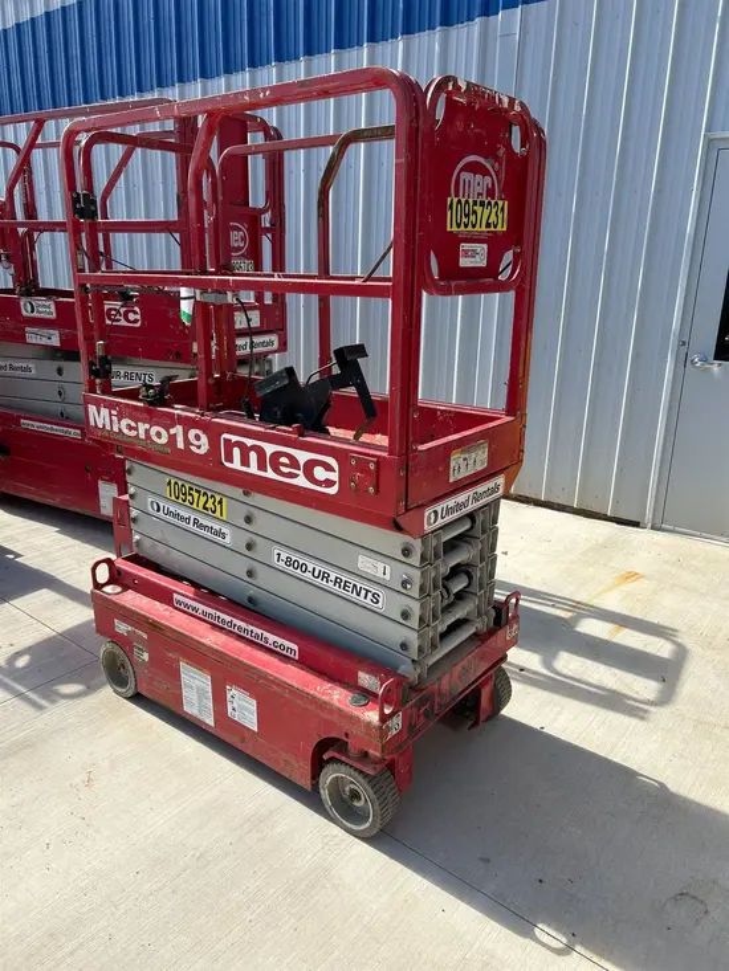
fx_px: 730
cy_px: 486
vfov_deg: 67.3
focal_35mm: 26
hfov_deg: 53.1
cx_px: 364
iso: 50
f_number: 1.5
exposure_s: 1/2695
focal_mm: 5.7
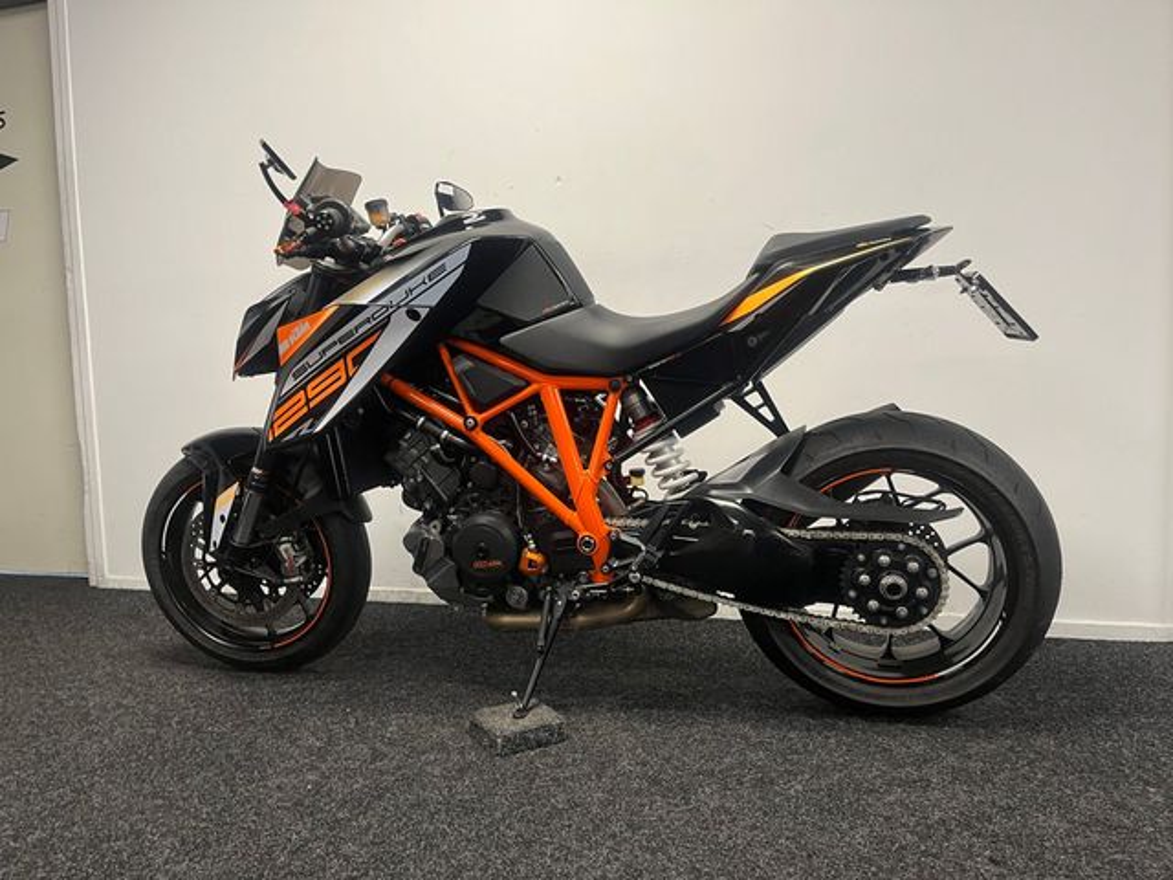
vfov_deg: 53.1
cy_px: 440
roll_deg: +2.3
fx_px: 881
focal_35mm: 26
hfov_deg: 67.3
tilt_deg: -4.8
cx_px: 586
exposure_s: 1/50
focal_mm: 5.1
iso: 100
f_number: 1.6
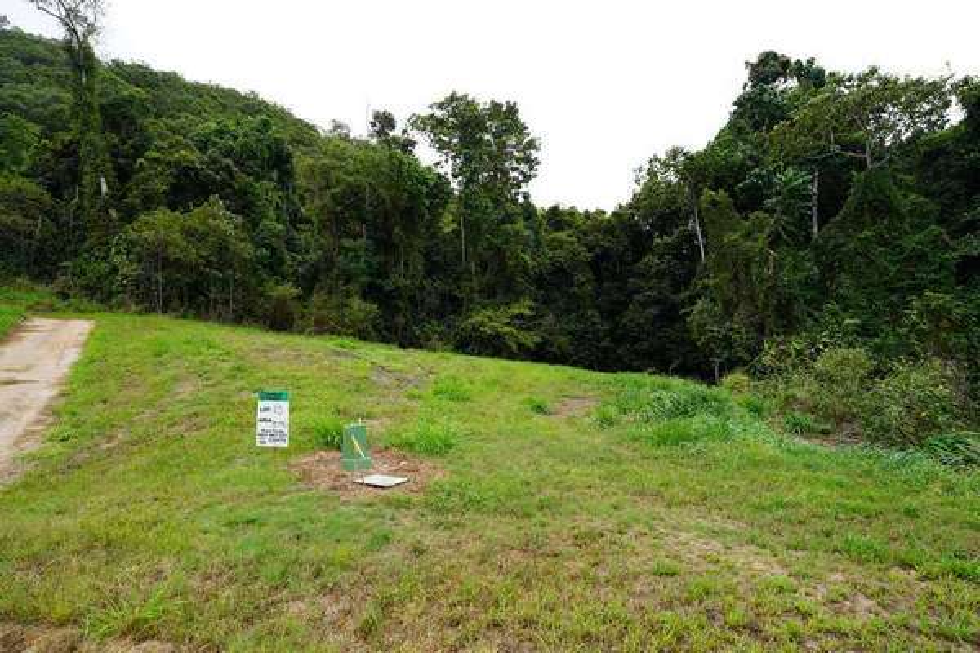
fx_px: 544
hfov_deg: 84.0
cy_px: 326
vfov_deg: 61.9
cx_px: 490
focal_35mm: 20
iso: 100
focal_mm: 20
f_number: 6.3
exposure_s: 1/100
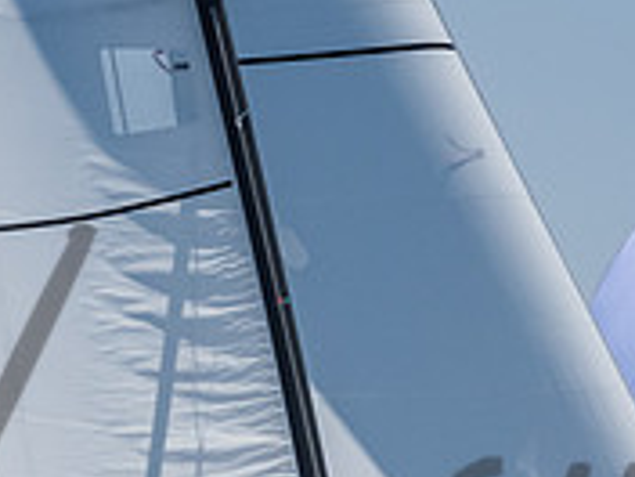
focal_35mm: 595
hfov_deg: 3.3
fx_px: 10915
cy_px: 632
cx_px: 130
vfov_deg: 2.5
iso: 640
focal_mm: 120
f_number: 14
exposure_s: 1/1600
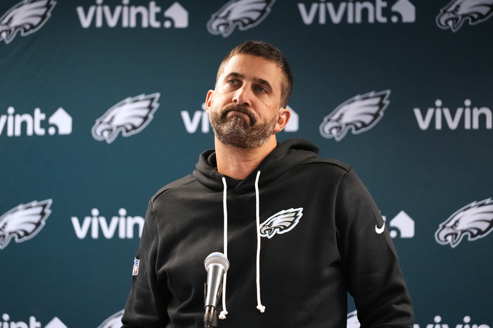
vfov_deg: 6.9
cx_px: 246
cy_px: 164
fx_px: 2738
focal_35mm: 200
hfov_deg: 10.3
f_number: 4
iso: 6400
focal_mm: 200
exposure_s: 1/200
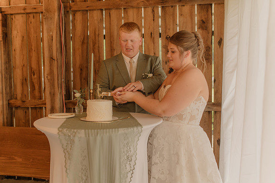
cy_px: 92
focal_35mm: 37
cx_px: 138
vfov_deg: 36.0
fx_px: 282
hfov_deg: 52.0
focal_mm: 35
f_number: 2.5
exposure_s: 1/200
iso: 640
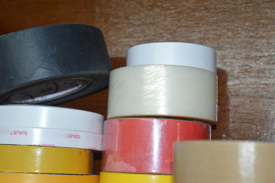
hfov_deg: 29.9
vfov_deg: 20.1
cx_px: 138
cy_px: 92
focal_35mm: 68
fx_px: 515
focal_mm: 45
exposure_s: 1/60
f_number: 5
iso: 1400
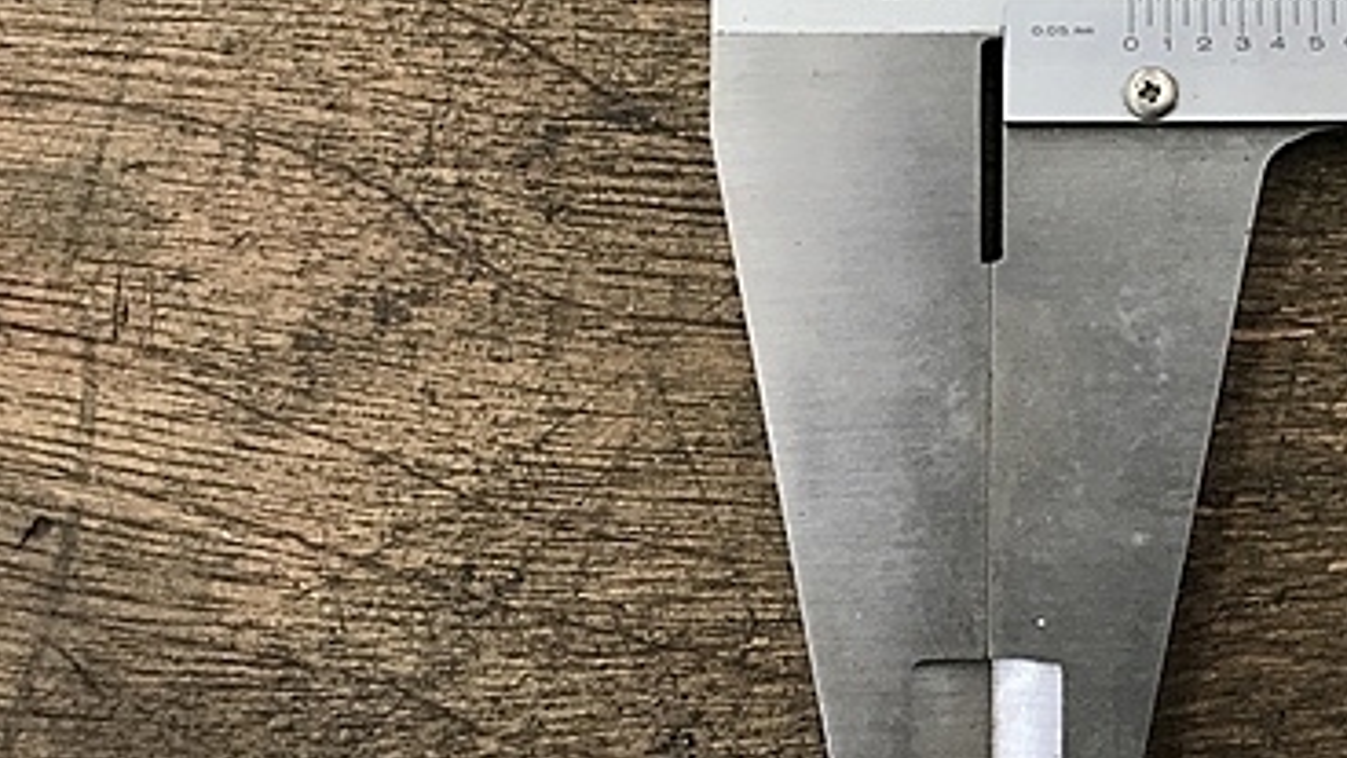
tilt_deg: -83.6
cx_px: 1157
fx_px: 1893
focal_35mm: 53
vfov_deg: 22.4
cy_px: 194
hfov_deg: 37.2
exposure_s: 1/40
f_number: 1.8
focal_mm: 3.99
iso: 25
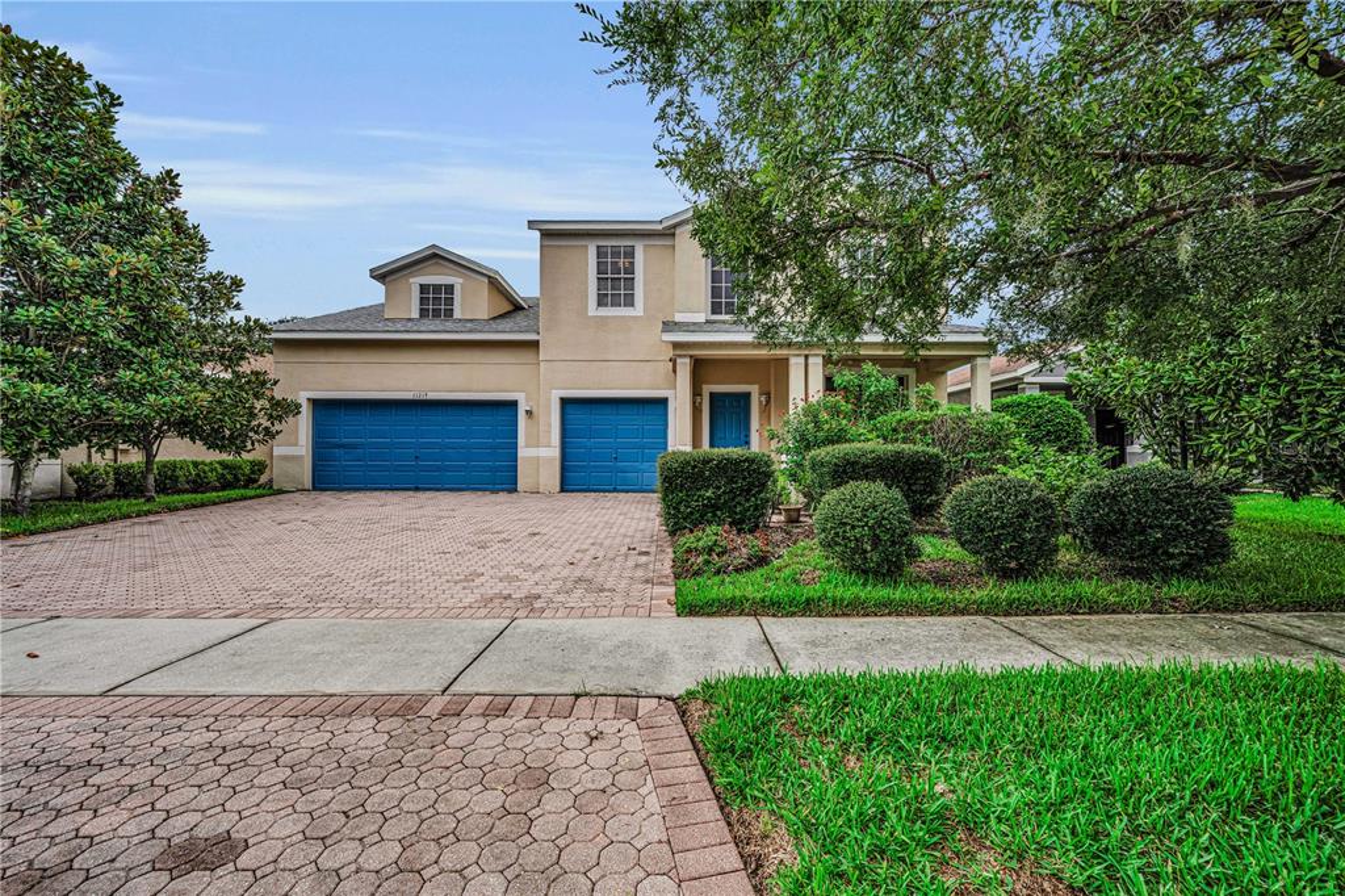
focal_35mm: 14
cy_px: 448
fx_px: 523
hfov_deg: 104.3
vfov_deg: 81.2
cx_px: 672
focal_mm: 14
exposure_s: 1/200
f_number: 10
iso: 125
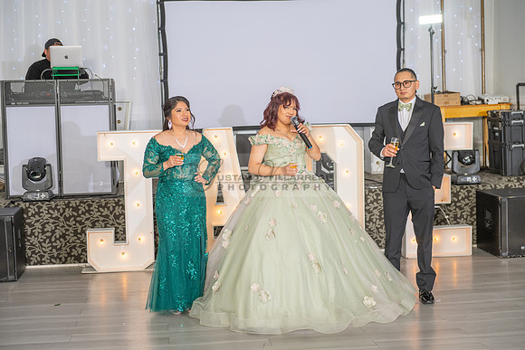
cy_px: 175
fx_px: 846
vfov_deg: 23.4
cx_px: 262
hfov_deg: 34.5
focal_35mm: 58
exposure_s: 1/160
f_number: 3.5
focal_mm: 58
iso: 500
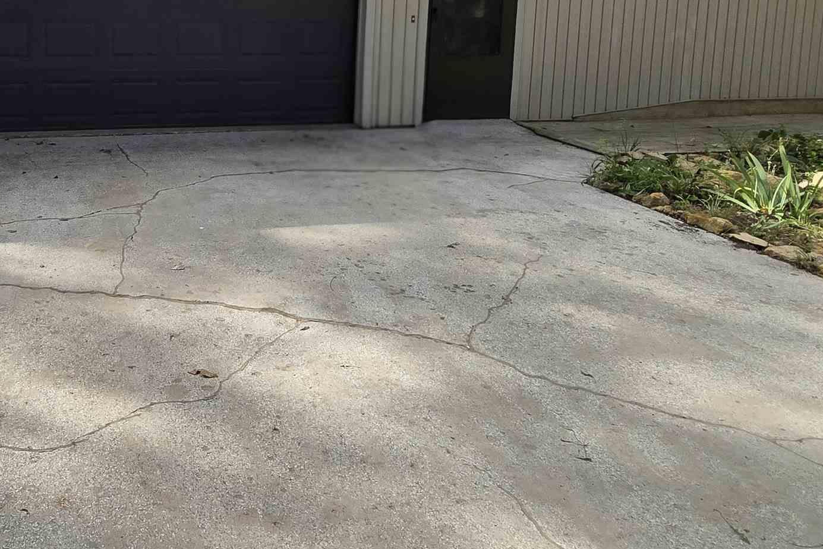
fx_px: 686
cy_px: 47
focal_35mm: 30
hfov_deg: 56.9
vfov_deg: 40.1
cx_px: 152
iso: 50
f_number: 2.2
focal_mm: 2.2
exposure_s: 1/1429
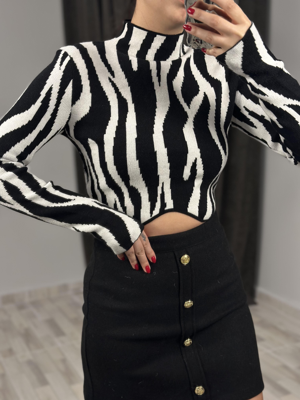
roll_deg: +5.2
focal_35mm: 48
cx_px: 150
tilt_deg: -32.2
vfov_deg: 39.7
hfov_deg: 30.3
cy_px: 200
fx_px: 555
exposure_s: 1/100
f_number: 1.78
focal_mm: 6.86
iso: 80
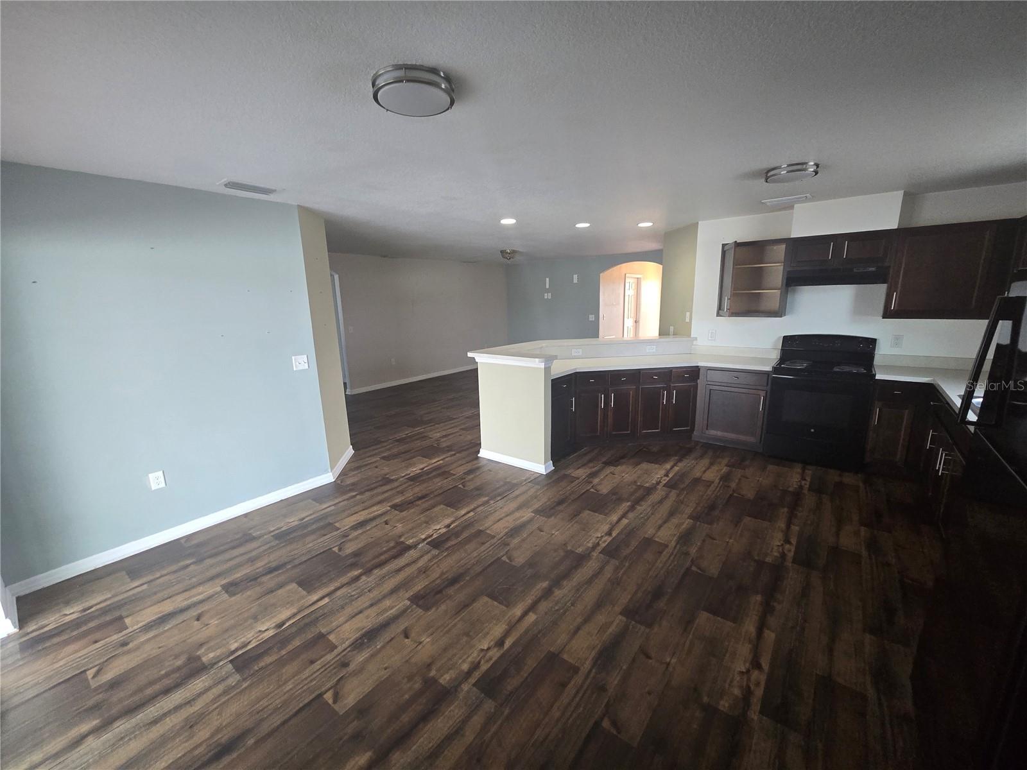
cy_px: 385
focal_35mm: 13
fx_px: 386
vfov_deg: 89.9
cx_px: 514
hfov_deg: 106.2
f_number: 2.2
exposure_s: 1/60
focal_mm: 2.2
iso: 320
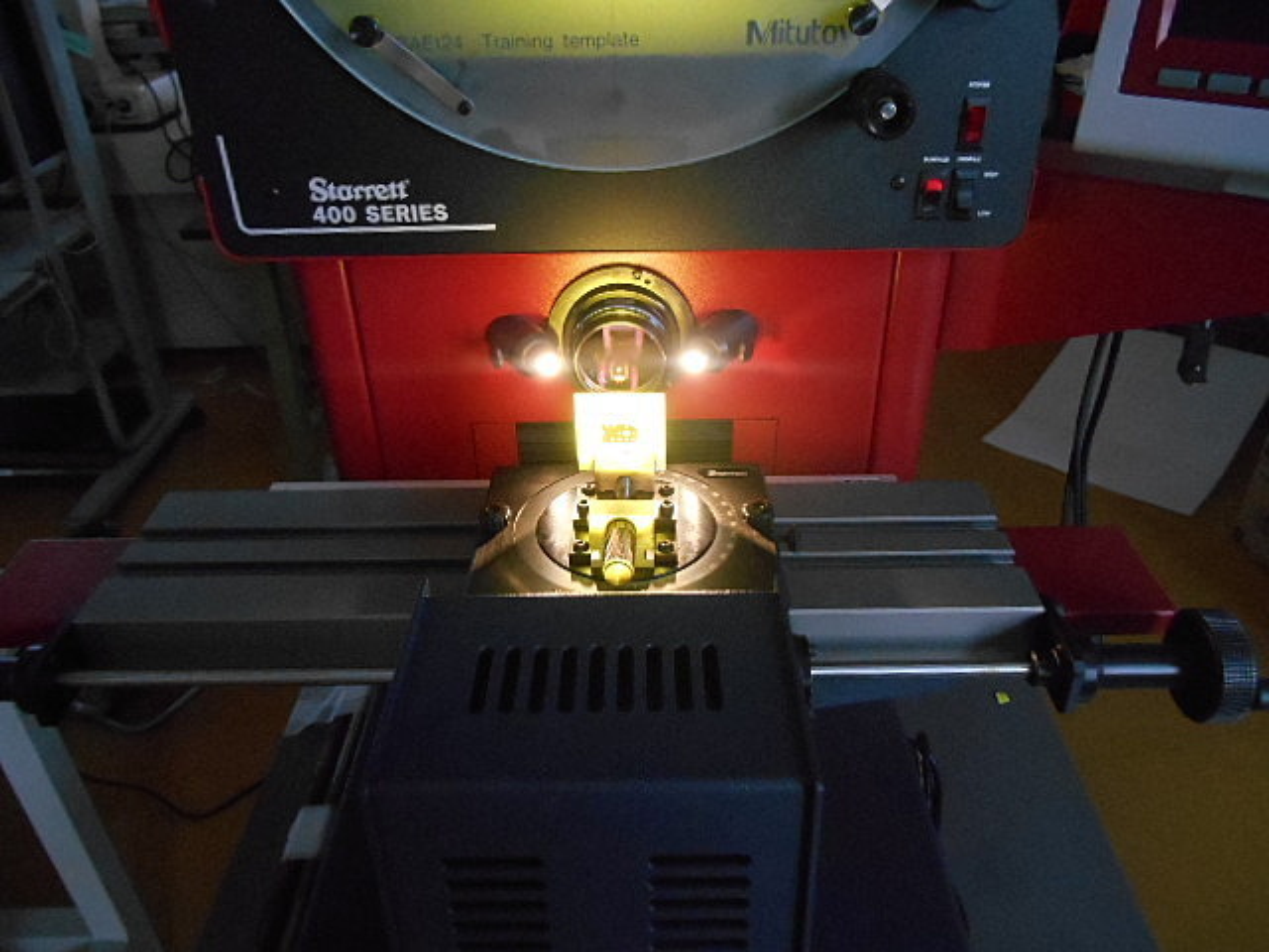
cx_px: 634
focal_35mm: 26
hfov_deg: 67.3
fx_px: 953
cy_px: 476
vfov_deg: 53.1
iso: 800
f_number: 3.4
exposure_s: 1/250
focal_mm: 4.7
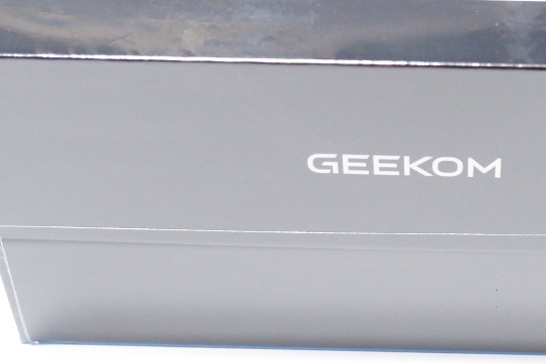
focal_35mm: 116
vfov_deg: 11.7
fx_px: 1759
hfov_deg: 17.5
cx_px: 425
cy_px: -22
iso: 800
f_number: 4.5
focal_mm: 28
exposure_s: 1/42
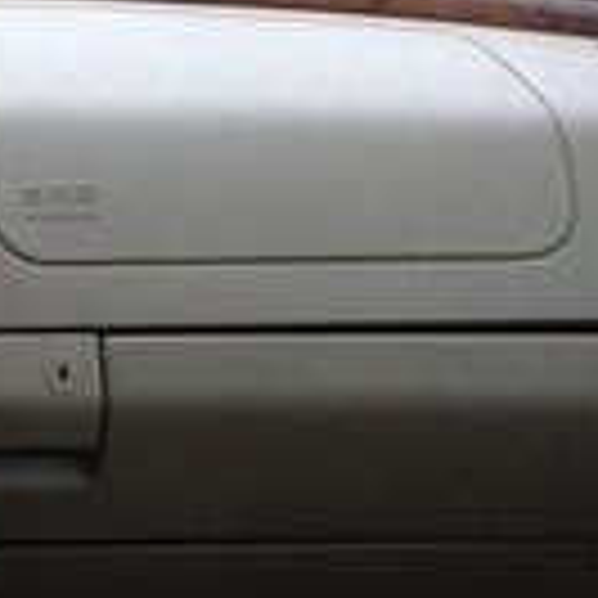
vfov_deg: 13.6
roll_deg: -2.0
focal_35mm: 127
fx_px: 2482
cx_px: -634
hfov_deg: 12.1
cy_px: 34
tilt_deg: -13.9
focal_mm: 4.15
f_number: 2.2
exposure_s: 1/100
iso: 40
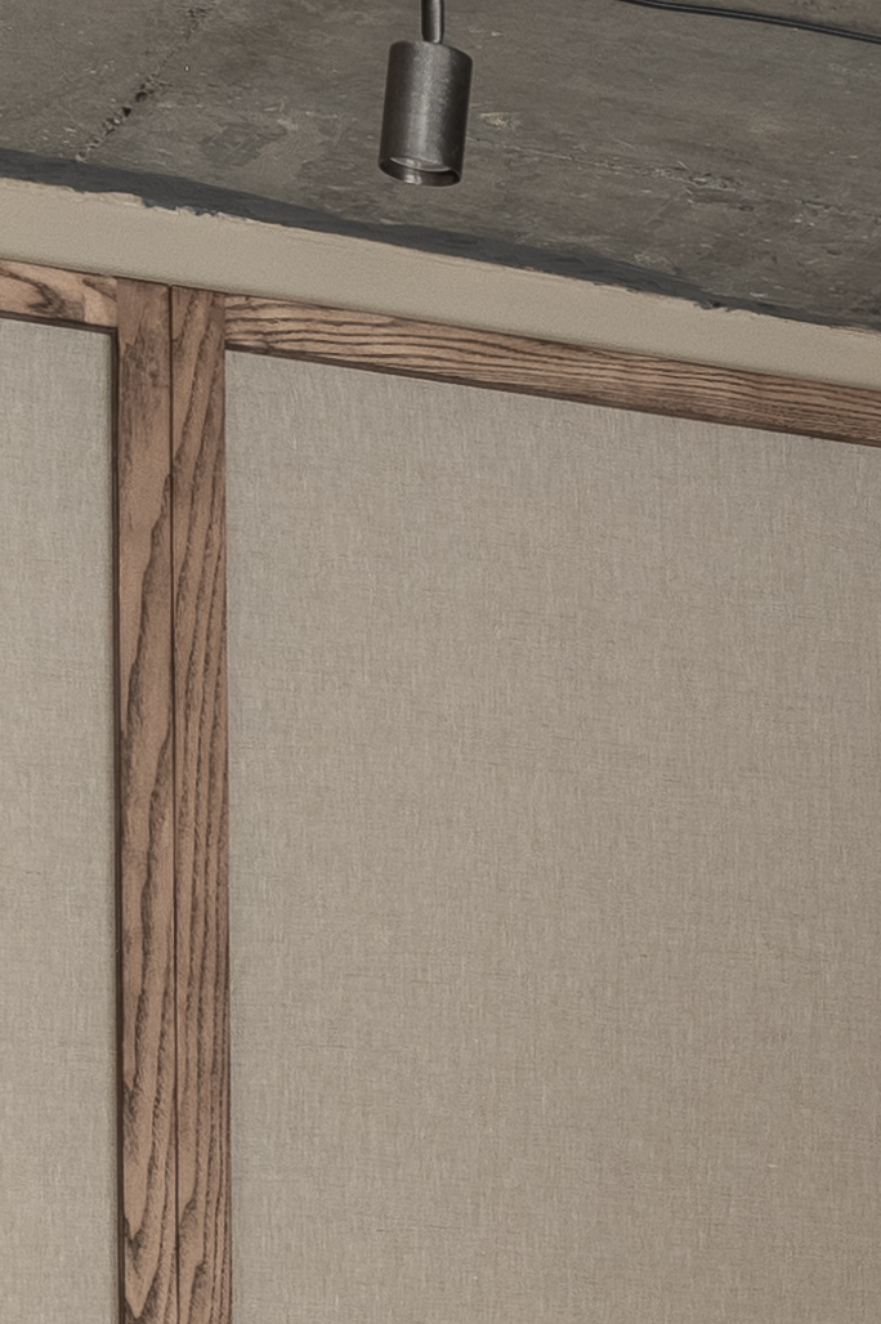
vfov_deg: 9.4
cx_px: 2294
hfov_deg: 6.4
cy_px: 2774
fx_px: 7459
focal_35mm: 203
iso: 400
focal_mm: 34.5
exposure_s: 1/8
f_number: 9
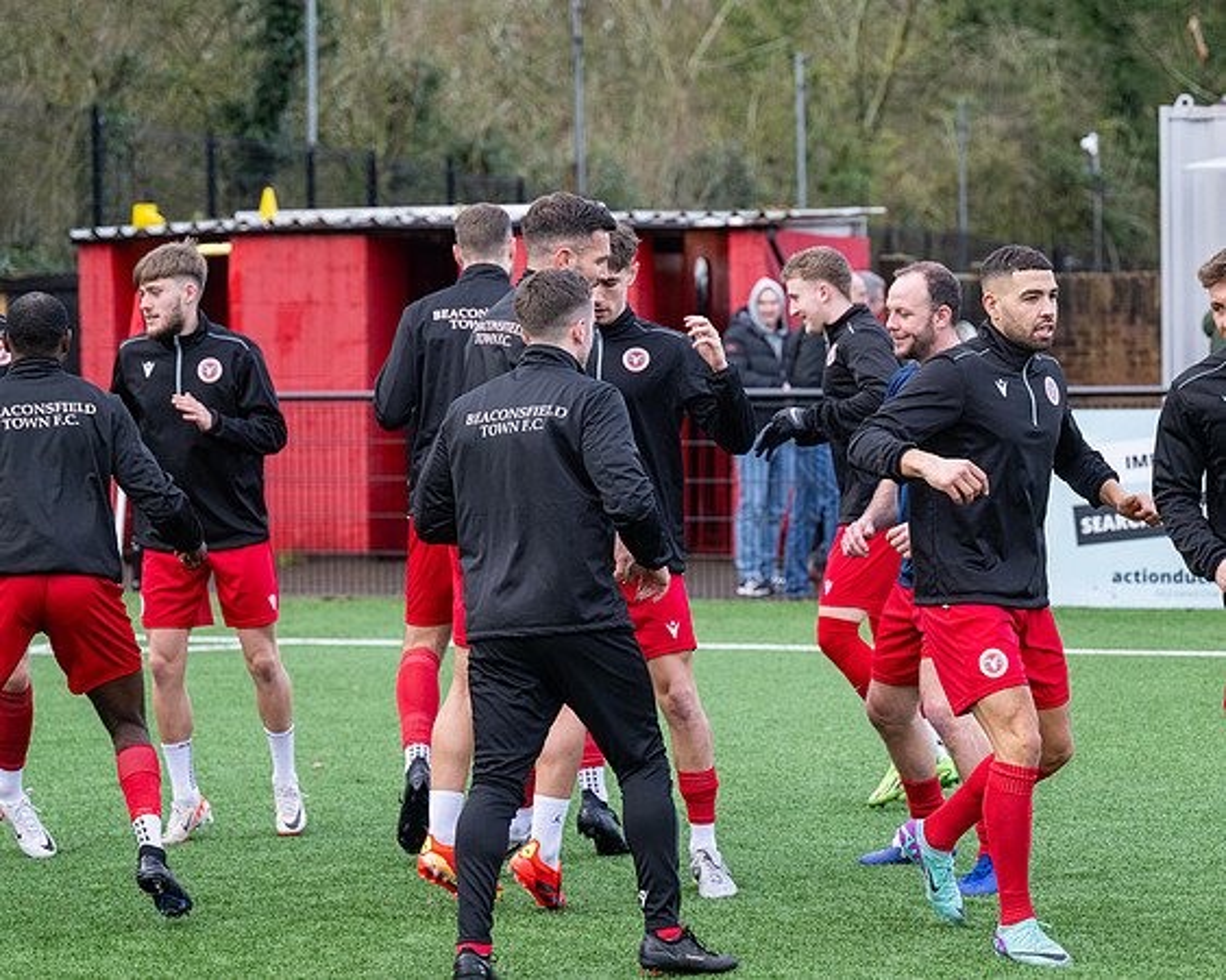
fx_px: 4830
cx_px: 679
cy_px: 490
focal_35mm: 133
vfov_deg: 11.6
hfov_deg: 14.5
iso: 800
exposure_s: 1/1250
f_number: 4
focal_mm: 115
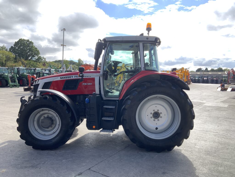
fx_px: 197
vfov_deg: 48.2
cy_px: 88
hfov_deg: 61.7
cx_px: 118
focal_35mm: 29
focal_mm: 3
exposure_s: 1/394
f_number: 1.8
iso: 16
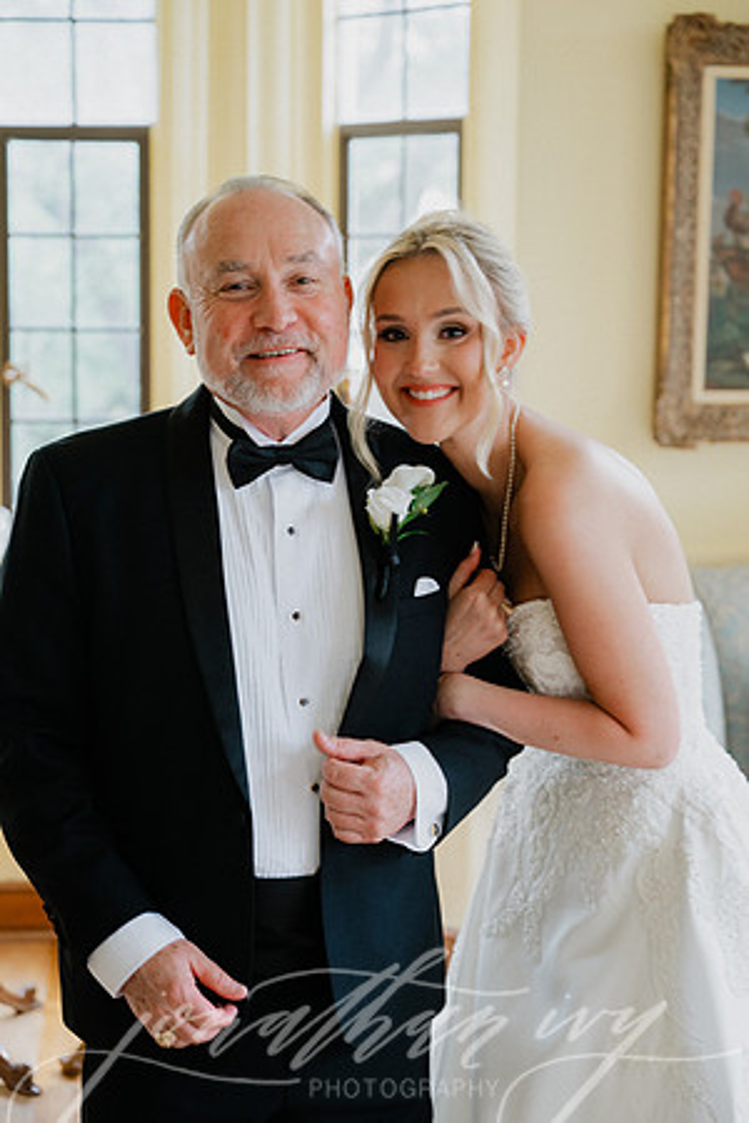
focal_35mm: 62
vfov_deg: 32.4
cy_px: 562
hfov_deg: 21.9
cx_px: 374
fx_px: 1935
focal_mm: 62
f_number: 3.5
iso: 400
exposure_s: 1/100
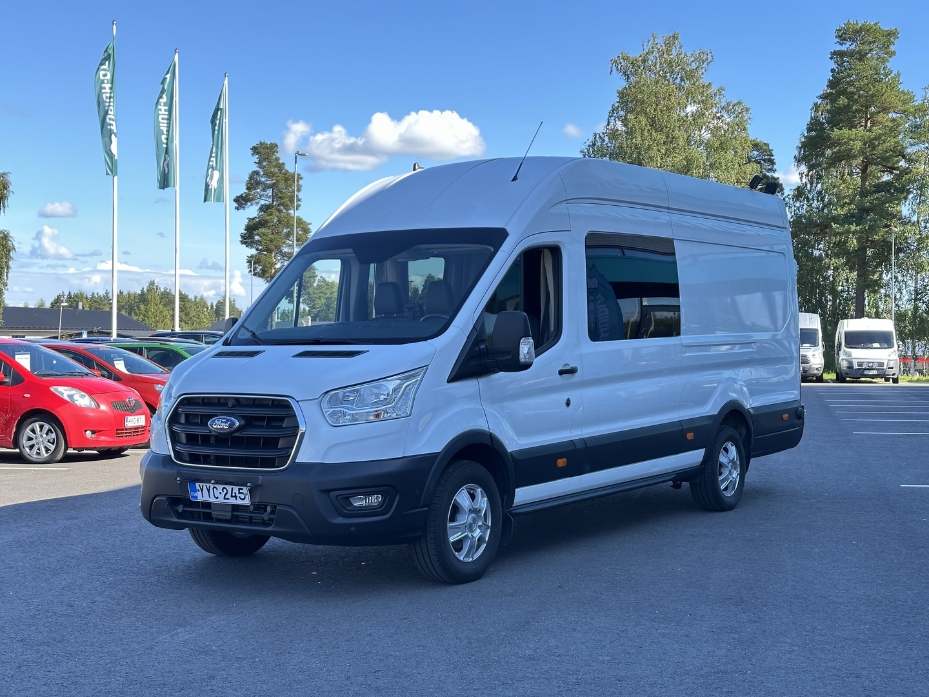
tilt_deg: -0.1
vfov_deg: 30.3
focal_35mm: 48
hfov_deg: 39.7
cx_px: 464
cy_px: 348
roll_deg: -1.3
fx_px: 1288
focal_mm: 6.86
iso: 64
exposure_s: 1/501
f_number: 1.78
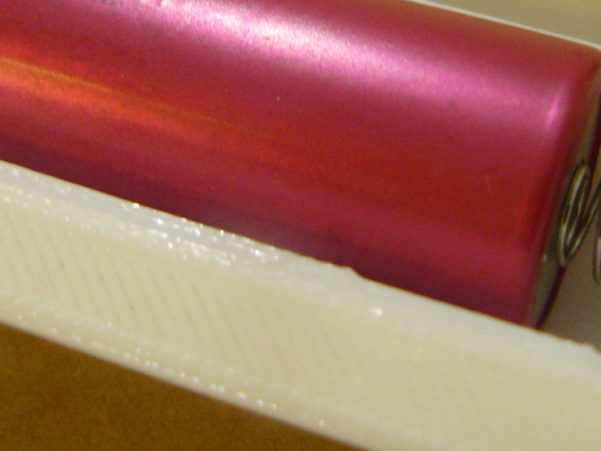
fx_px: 1528
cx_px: 189
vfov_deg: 16.5
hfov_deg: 22.1
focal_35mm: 88
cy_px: 17
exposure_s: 1/8
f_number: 2.8
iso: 200
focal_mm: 6
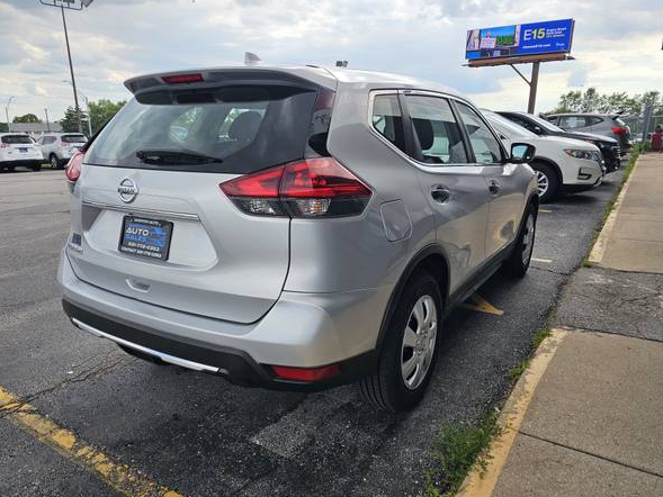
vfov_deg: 54.8
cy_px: 266
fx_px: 479
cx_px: 305
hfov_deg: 69.3
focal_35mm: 25
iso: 10
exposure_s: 1/366
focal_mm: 6.3
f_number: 1.7
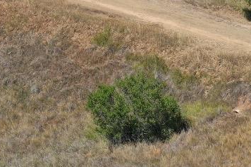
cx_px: 157
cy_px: -144
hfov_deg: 17.3
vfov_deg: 10.8
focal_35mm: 118
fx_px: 822
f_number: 5.6
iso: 100
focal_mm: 10.26
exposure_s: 1/500
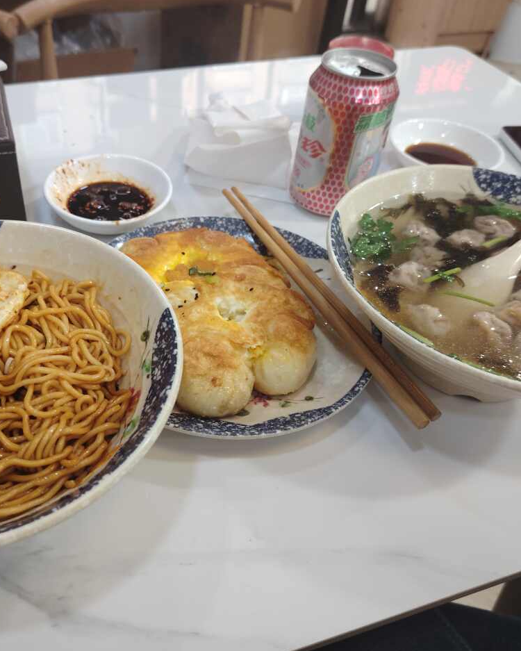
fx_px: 617
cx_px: 179
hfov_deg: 45.2
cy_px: 320
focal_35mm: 32
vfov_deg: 55.7
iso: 856
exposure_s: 1/50
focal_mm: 5.25
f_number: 1.75
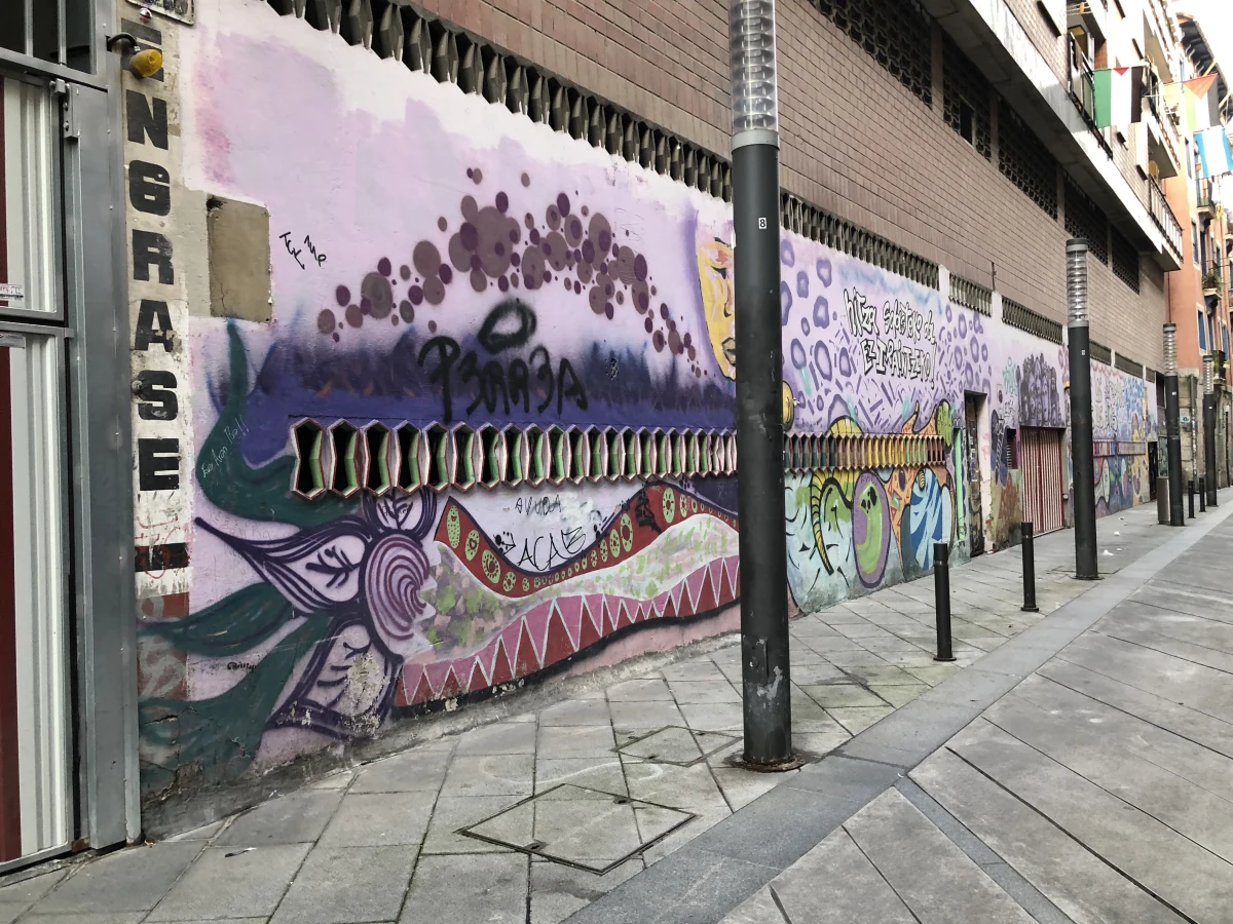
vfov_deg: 49.7
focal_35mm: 28
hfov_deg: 63.4
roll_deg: +2.9
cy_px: 462
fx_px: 997
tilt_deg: +0.2
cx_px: 616
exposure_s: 1/30
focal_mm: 4
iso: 40
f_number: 1.8
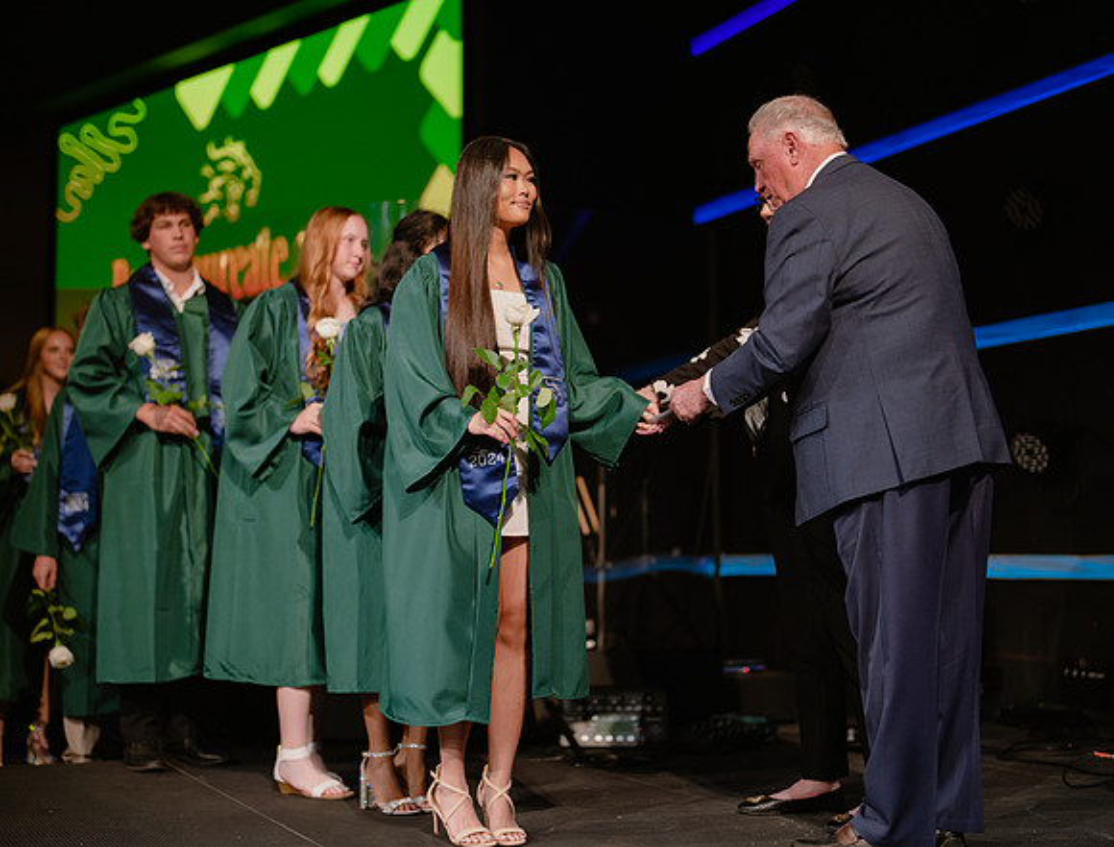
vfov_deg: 26.8
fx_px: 1777
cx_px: 557
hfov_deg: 34.8
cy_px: 424
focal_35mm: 55
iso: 640
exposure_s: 1/320
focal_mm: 50
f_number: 1.2
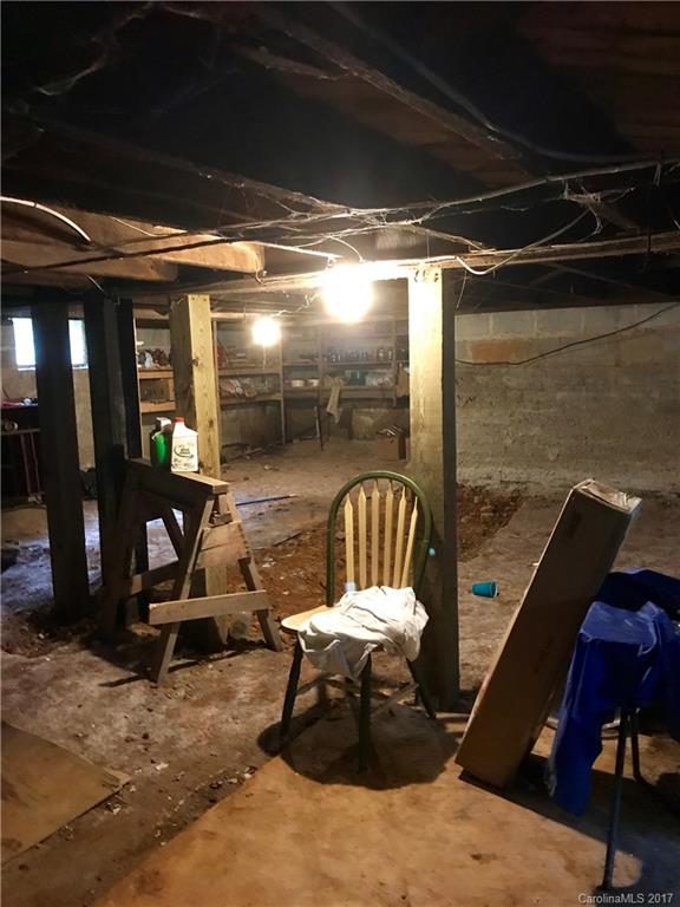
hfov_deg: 49.7
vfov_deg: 63.4
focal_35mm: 28
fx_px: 733
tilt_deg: -5.3
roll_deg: +1.8
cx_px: 340
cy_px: 454
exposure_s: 1/5
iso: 100
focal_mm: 3.99
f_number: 1.8
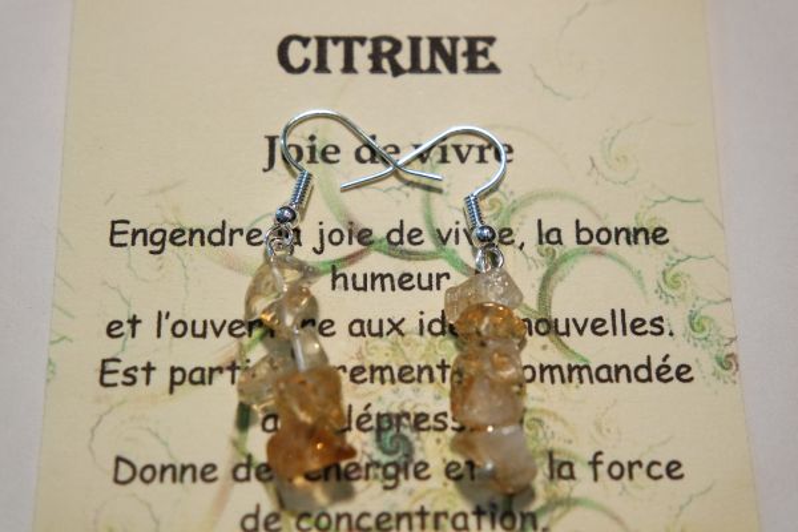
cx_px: 399
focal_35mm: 77
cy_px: 266
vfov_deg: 17.7
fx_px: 1707
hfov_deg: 26.3
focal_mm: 50
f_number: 5.6
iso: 800
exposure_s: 1/80
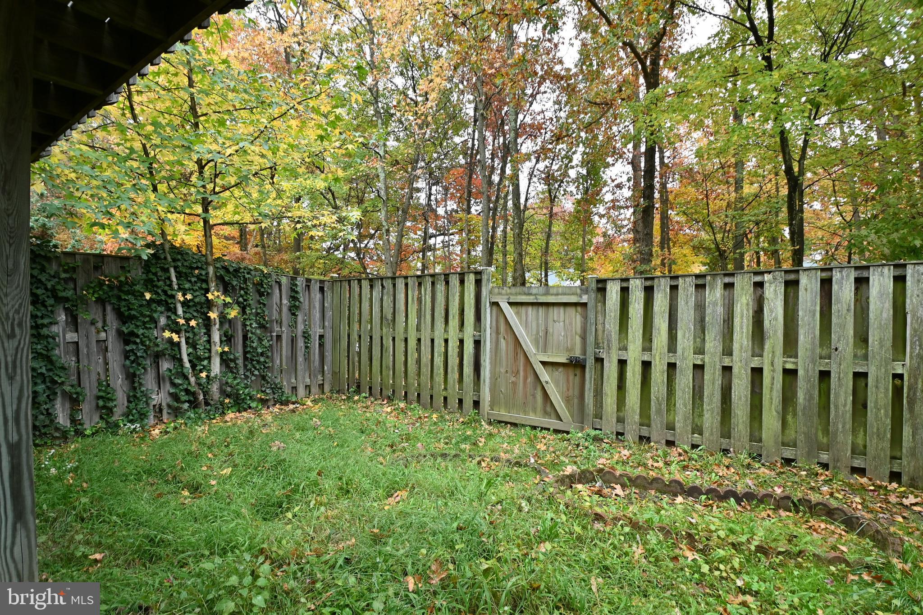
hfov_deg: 100.4
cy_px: 308
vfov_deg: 77.3
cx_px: 462
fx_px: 385
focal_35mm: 15
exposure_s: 1/40
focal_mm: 10
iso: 125
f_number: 7.1
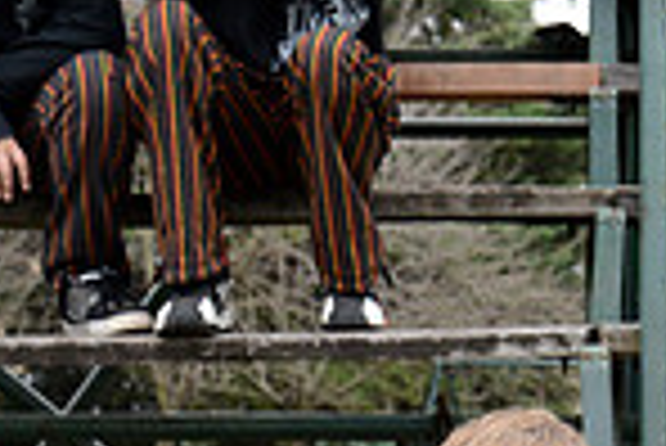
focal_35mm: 157
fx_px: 2907
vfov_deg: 8.4
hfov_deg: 13.0
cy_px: 849
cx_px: 482
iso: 320
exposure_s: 1/80
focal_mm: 40
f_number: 5.6
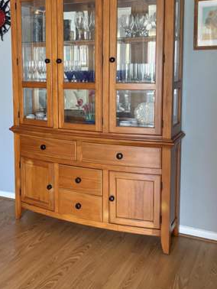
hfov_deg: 32.4
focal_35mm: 44
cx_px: 58
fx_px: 367
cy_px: 102
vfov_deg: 42.5
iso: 500
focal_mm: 5.96
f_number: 1.6
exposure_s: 1/60
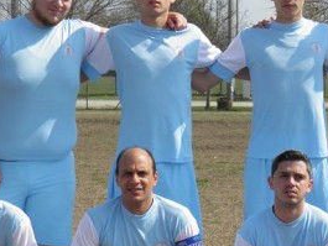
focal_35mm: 122
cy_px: 128
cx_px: 306
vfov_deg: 12.2
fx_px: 1157
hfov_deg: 15.9
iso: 50
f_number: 5.5
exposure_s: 1/320
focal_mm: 8.9
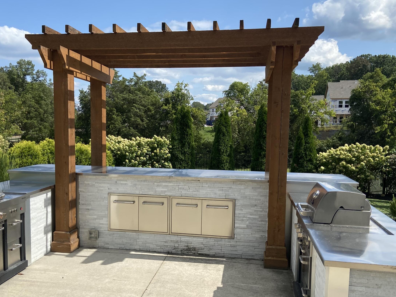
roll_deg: -1.7
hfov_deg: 51.2
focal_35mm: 36
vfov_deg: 39.6
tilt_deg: -5.9
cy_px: 170
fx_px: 412
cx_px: 171
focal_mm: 4.25
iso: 32
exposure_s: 1/3300
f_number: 1.8
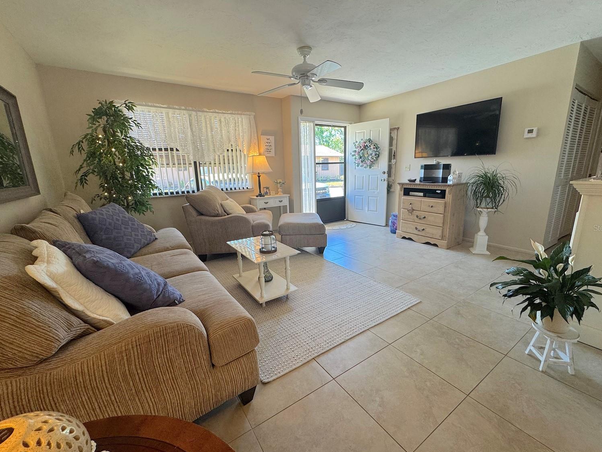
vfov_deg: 81.8
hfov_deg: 98.1
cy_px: 228
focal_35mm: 15
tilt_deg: -13.4
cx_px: 309
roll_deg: +1.3
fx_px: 261
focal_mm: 2.22
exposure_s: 1/120
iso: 160
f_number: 2.2
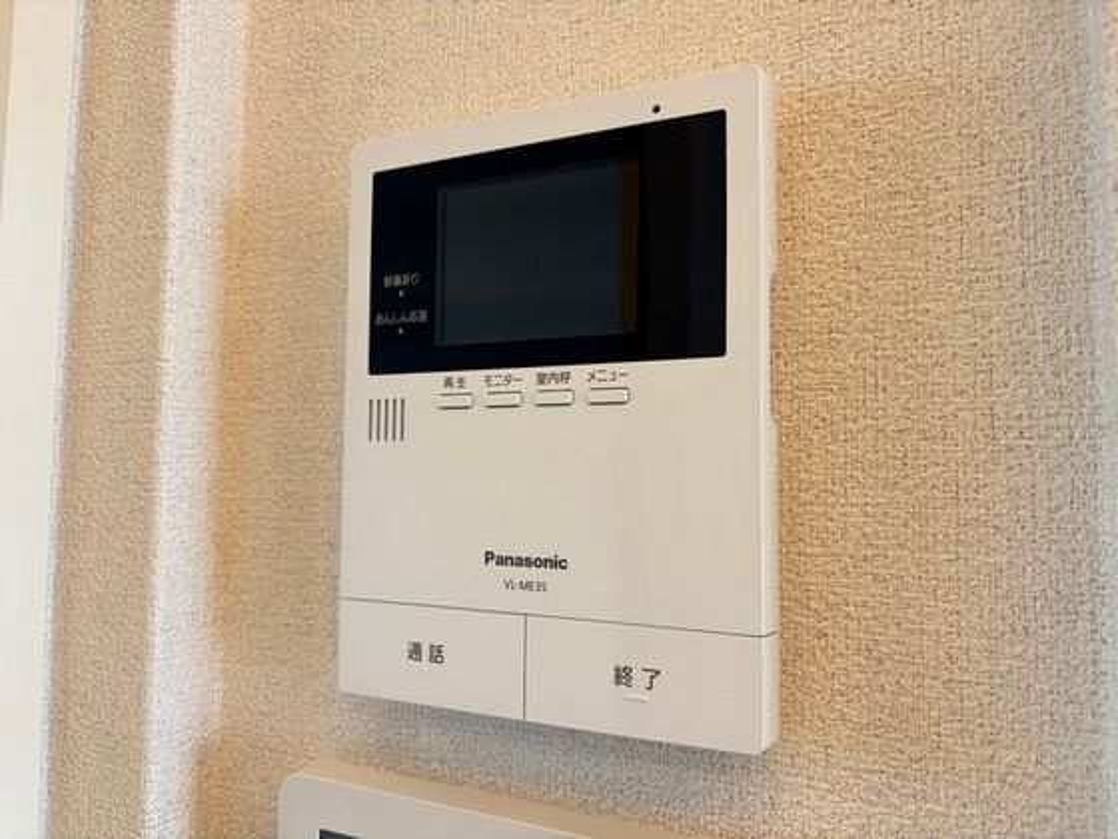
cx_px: 559
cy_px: 420
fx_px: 840
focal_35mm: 26
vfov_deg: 53.1
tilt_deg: +4.3
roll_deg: +0.0
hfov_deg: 67.3
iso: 64
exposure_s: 1/122
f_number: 1.6
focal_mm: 5.96
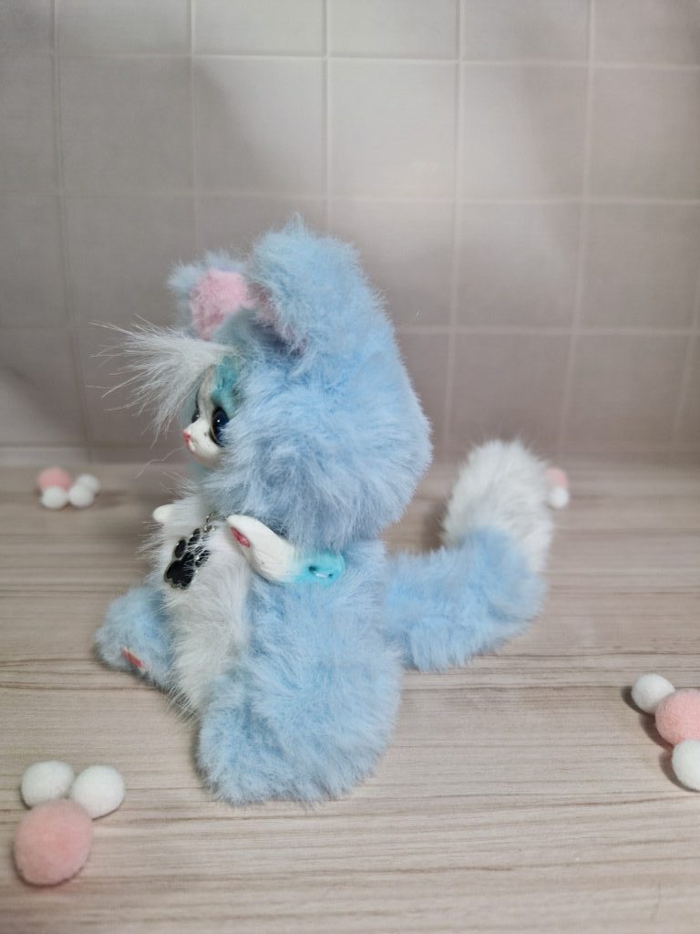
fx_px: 620
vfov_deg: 73.9
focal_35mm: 23
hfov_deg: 58.9
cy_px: 467
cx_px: 350
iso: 64
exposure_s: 1/180
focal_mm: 5.4
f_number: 1.8
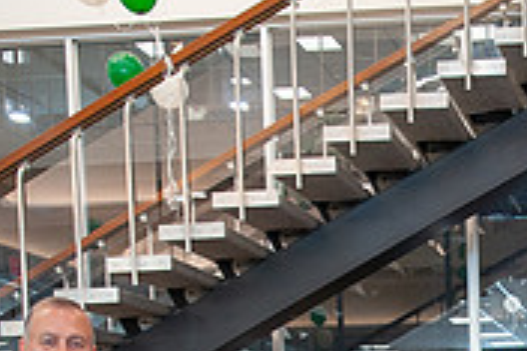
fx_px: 1155
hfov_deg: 23.4
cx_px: 638
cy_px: 564
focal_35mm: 79
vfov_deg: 15.6
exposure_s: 1/160
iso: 1250
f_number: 3.2
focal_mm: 24
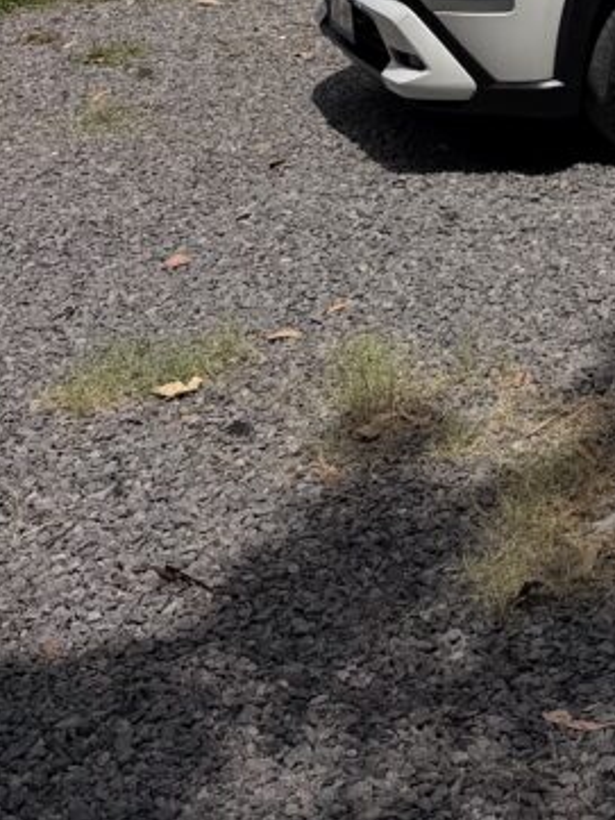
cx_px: 869
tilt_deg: -3.4
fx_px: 1610
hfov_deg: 19.4
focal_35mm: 68
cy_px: -161
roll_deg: -0.4
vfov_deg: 25.6
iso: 80
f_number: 1.78
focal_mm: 6.76
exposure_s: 1/10309
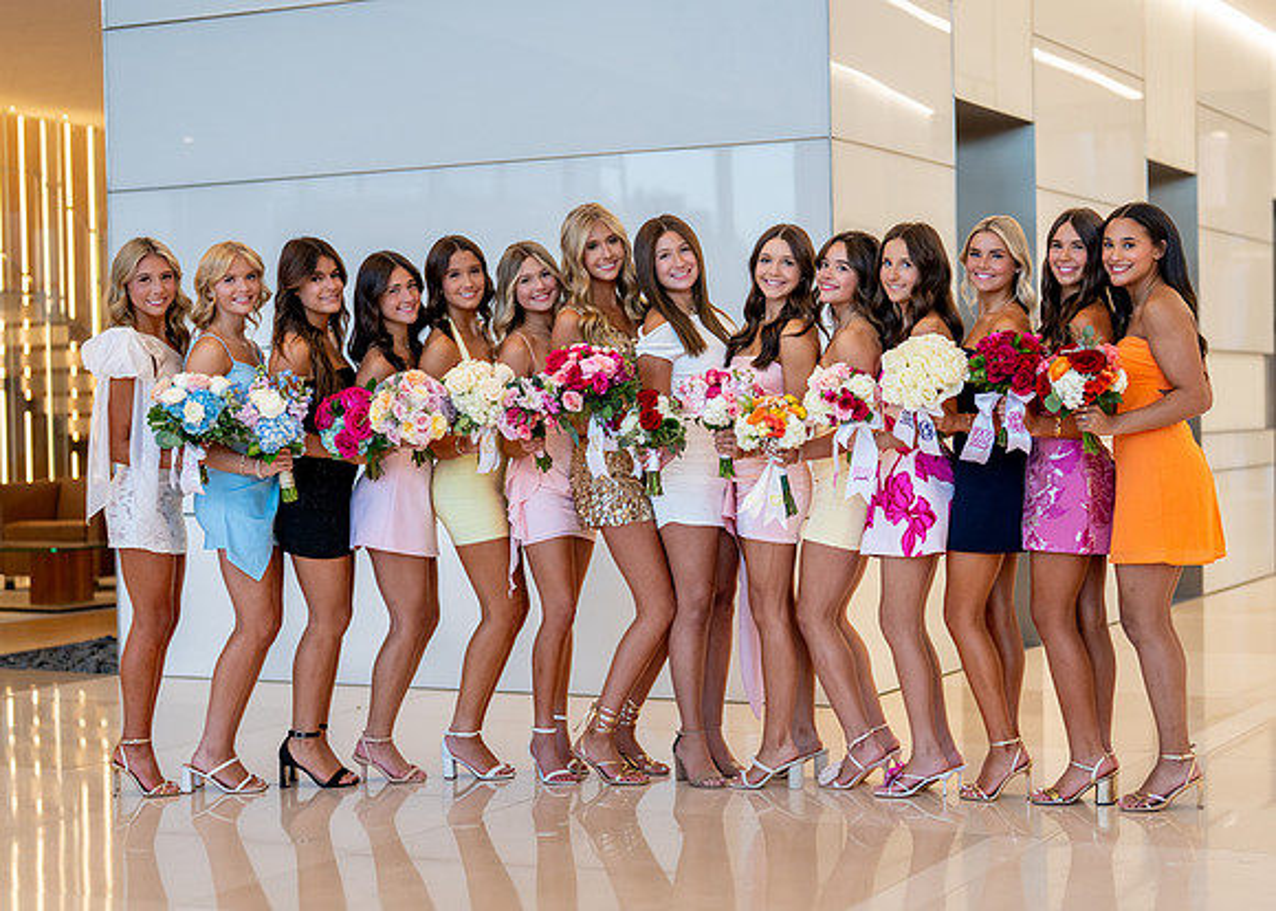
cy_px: 475
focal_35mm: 66
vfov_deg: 21.4
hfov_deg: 29.7
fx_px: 2405
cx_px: 711
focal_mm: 50
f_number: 1.8
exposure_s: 1/400
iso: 800
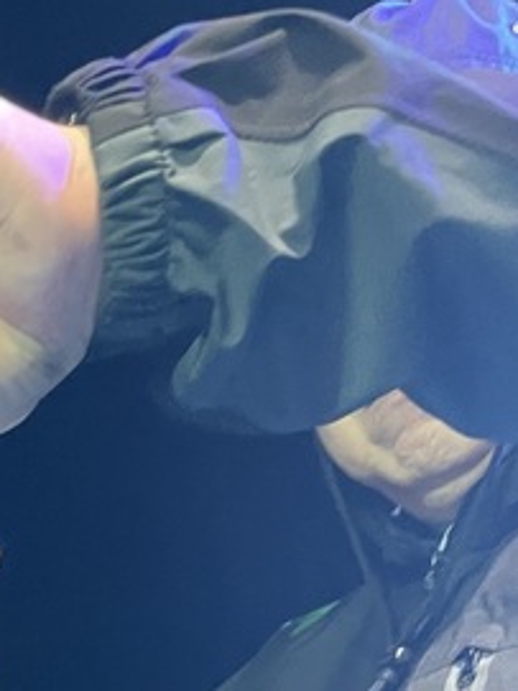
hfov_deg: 17.2
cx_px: -105
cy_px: 1005
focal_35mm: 82
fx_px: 1637
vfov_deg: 20.7
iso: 400
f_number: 1.6
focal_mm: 4.2
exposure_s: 1/60
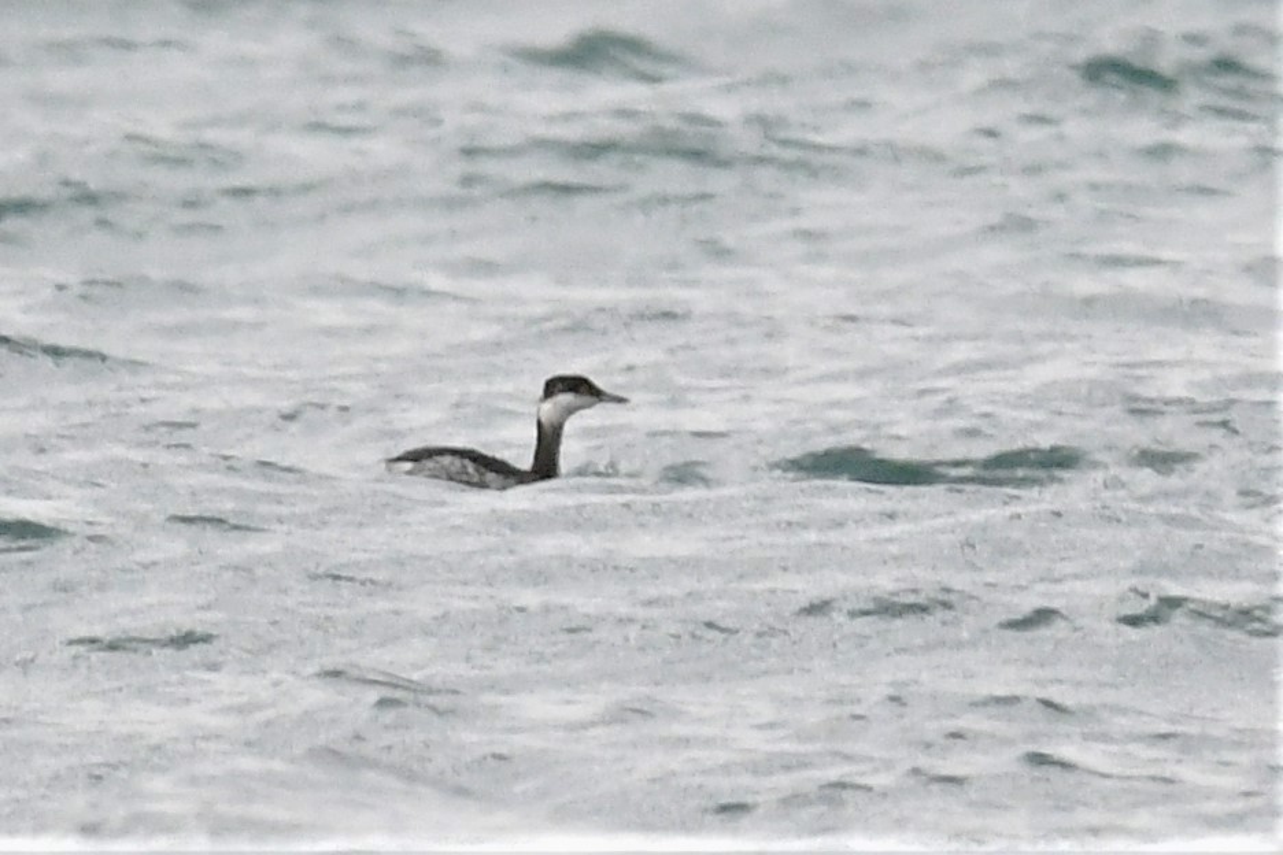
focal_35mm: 630
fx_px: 22451
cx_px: 642
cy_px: 428
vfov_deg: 2.2
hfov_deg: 3.3
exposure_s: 1/640
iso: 800
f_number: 10
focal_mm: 420
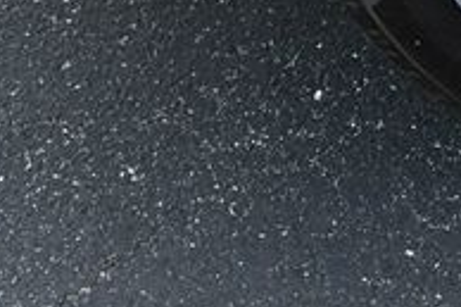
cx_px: 727
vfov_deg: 10.9
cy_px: -190
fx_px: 1523
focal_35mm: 119
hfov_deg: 15.6
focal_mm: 18
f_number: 4.5
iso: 400
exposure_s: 1/250
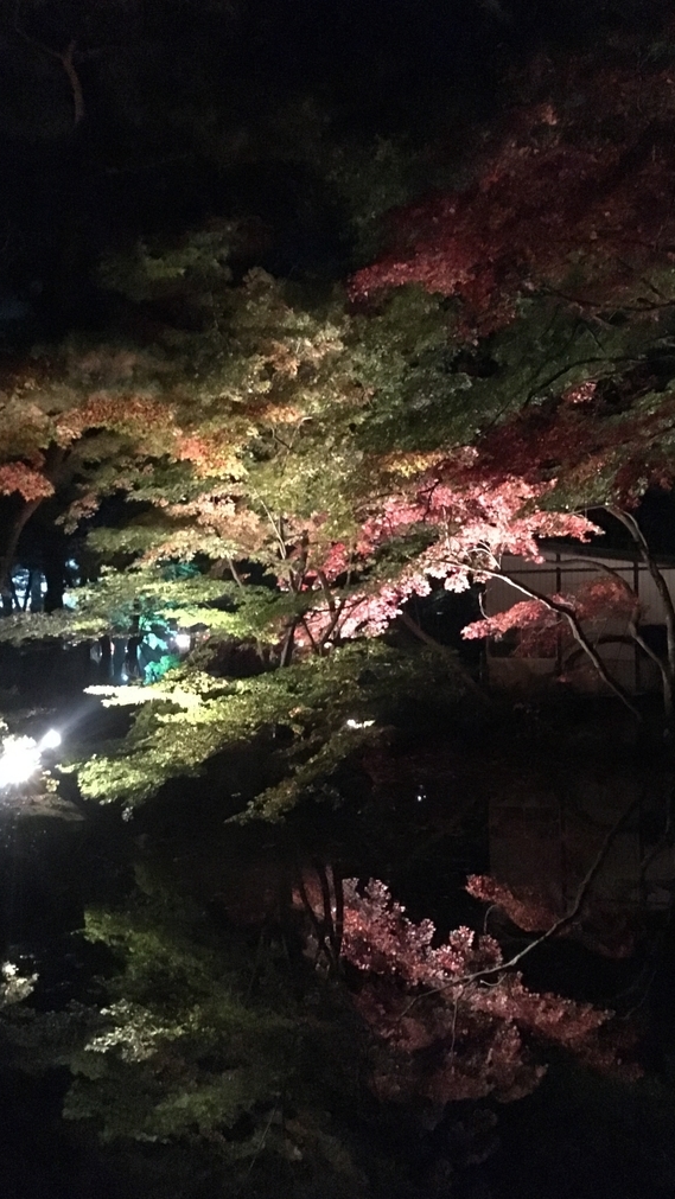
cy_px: 602
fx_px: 1018
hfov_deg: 36.7
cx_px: 350
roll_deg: +0.3
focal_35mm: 32
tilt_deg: +2.7
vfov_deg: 61.0
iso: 2000
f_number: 2.2
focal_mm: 4.15
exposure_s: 1/15
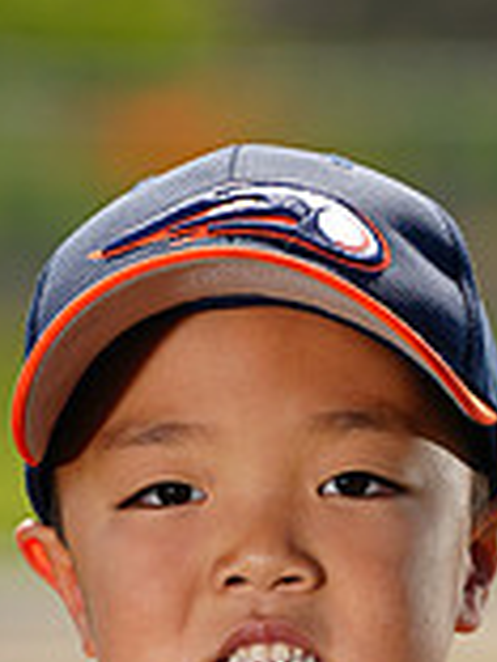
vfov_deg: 2.8
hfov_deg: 2.1
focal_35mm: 714
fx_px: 13668
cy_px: 1040
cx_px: 291
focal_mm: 200
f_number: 5
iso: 50
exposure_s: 1/250
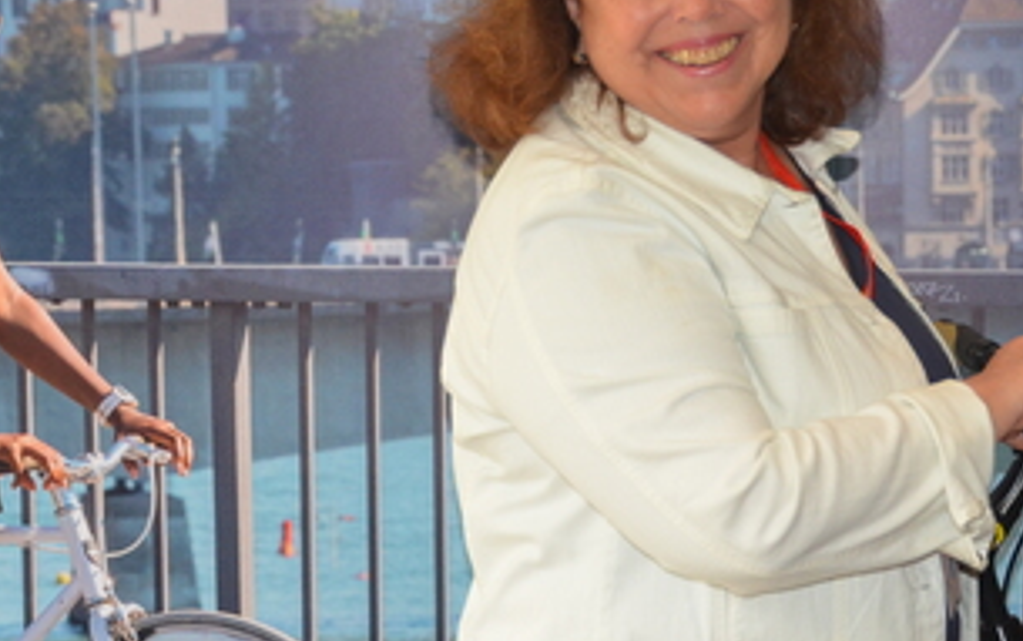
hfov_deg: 17.5
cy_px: 342
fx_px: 3320
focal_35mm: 119
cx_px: 701
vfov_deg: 11.0
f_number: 4.2
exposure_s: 1/60
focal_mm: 34
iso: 800
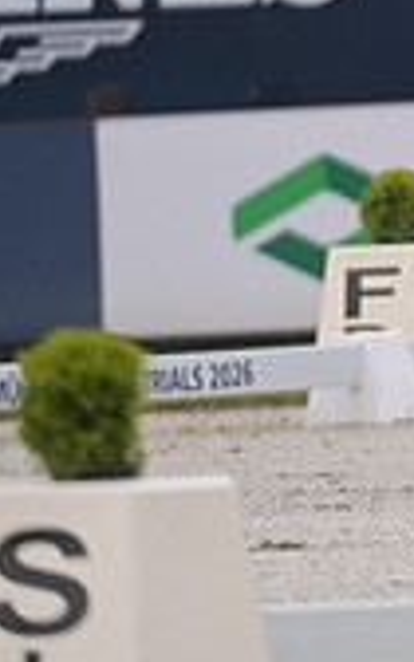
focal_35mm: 1411
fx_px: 25472
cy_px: -49
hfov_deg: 0.9
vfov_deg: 1.5
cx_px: 1072
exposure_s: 1/1250
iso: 1000
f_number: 5
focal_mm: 400
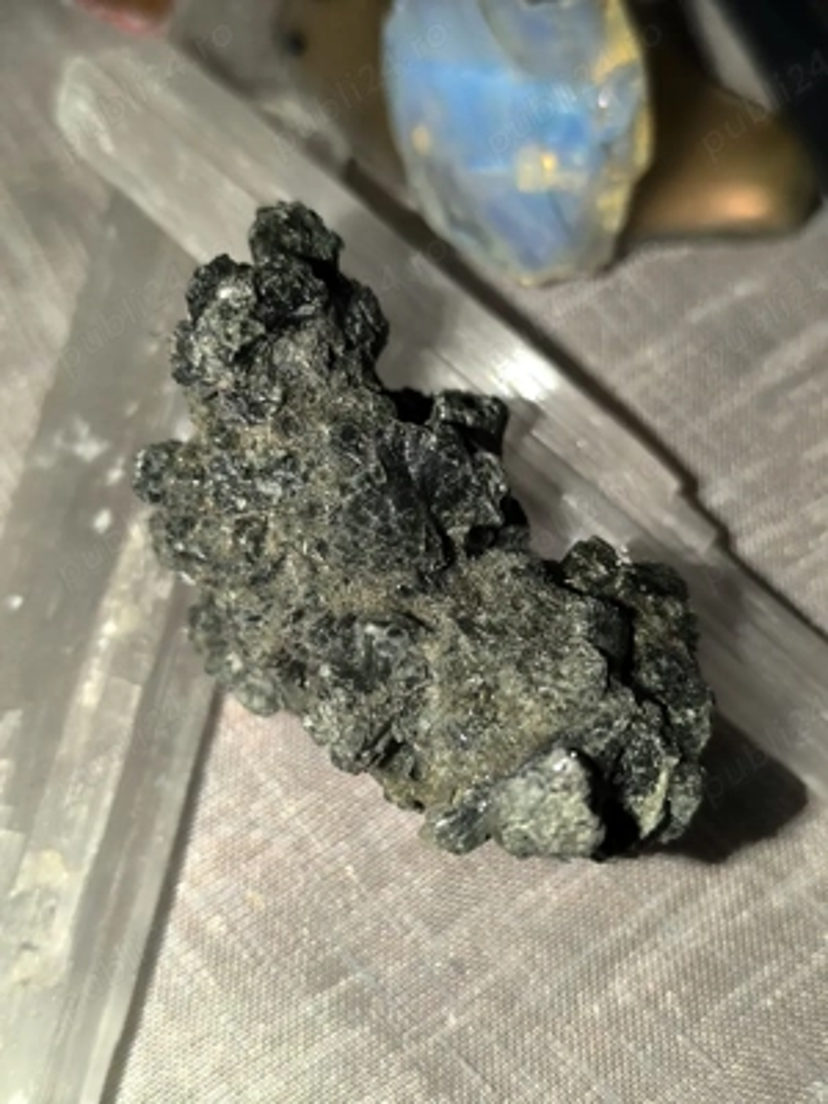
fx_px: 1467
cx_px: 414
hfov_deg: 31.5
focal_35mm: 46
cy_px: 552
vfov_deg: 41.2
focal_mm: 6.14
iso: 500
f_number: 1.65
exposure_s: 1/50
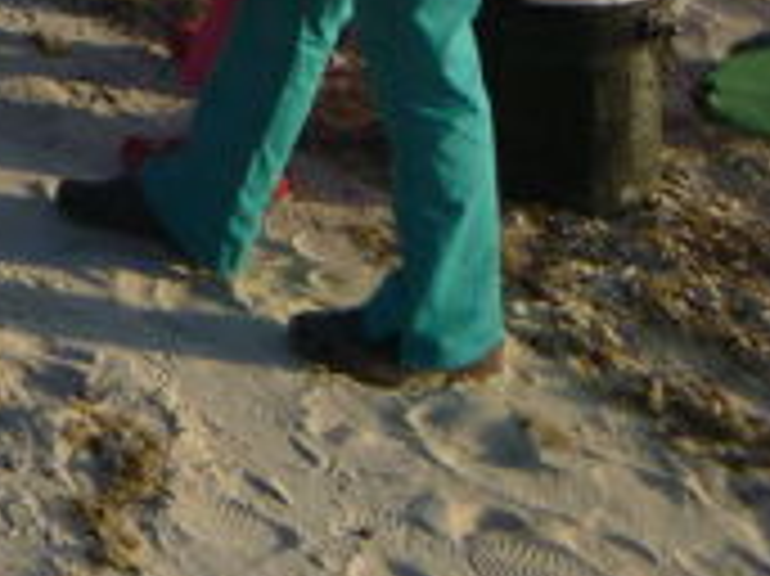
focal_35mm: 117
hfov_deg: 14.3
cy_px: -738
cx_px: -720
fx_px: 2601
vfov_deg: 11.0
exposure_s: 1/500
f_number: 3.9
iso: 100
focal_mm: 4.5
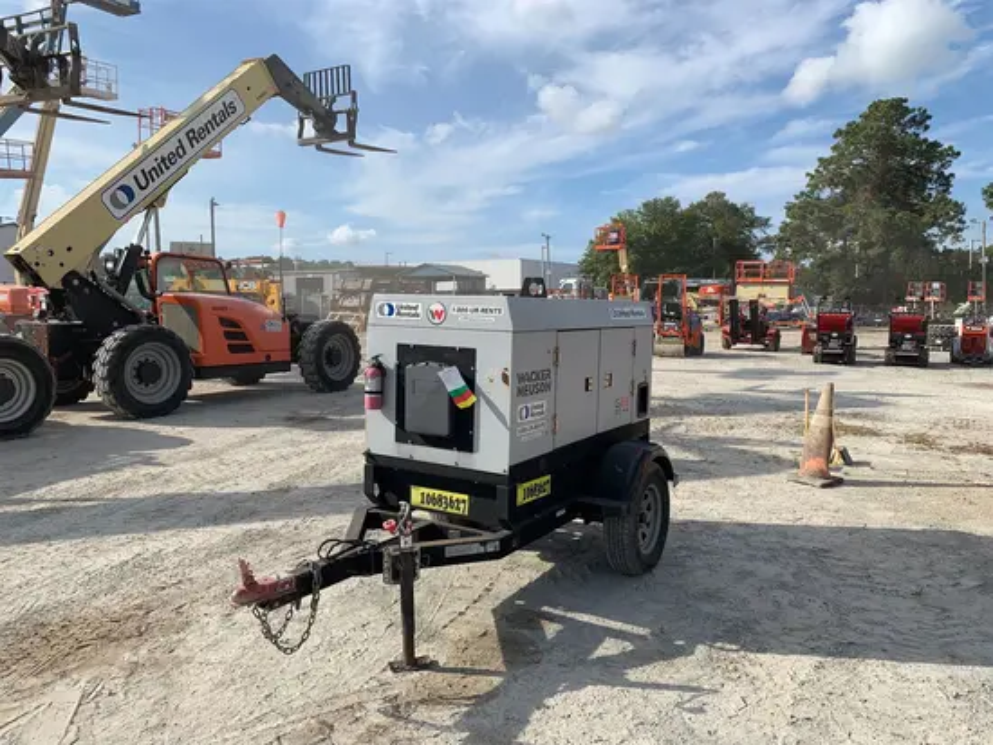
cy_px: 372
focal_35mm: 26
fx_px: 746
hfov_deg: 67.3
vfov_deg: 53.1
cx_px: 496
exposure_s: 1/2681
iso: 25
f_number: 1.8
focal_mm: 4.25
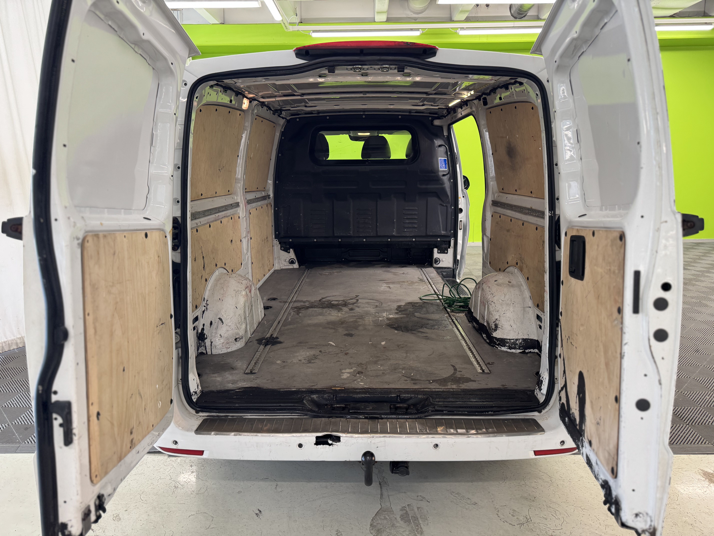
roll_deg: +0.8
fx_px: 495
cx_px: 357
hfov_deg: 71.6
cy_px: 268
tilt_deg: -11.6
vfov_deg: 56.8
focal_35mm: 24
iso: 200
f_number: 1.78
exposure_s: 1/100
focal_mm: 6.76
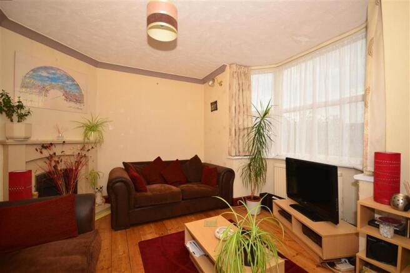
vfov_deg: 77.3
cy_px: 136
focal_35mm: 15
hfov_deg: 100.4
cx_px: 205
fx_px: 171
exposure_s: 1/200
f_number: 4
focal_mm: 10
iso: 200
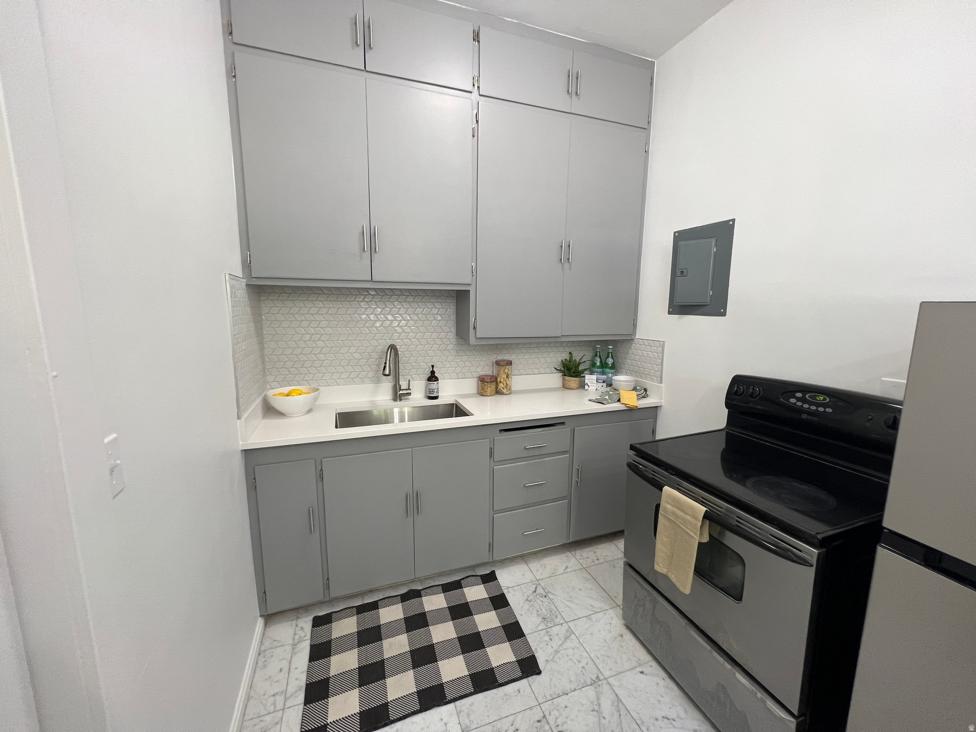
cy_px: 366
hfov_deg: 106.2
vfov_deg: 89.9
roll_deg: -0.7
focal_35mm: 13
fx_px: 367
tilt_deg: -9.9
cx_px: 488
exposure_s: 1/60
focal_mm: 1.57
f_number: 1.8
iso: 160
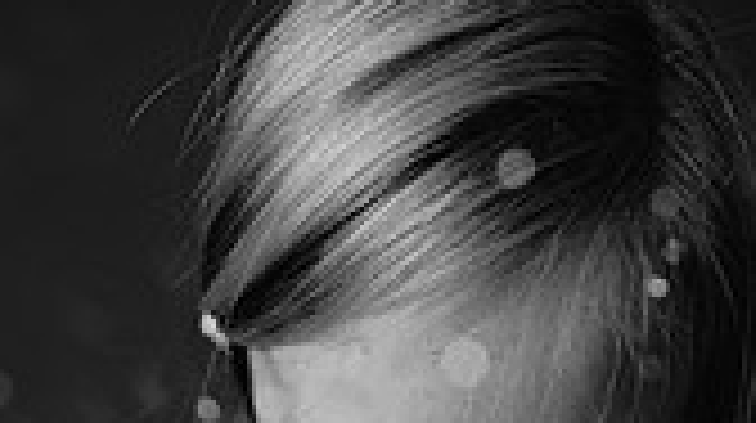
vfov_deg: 12.4
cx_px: 508
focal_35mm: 87
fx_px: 1742
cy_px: 808
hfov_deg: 24.4
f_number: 2.8
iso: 100
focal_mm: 24
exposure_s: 1/160
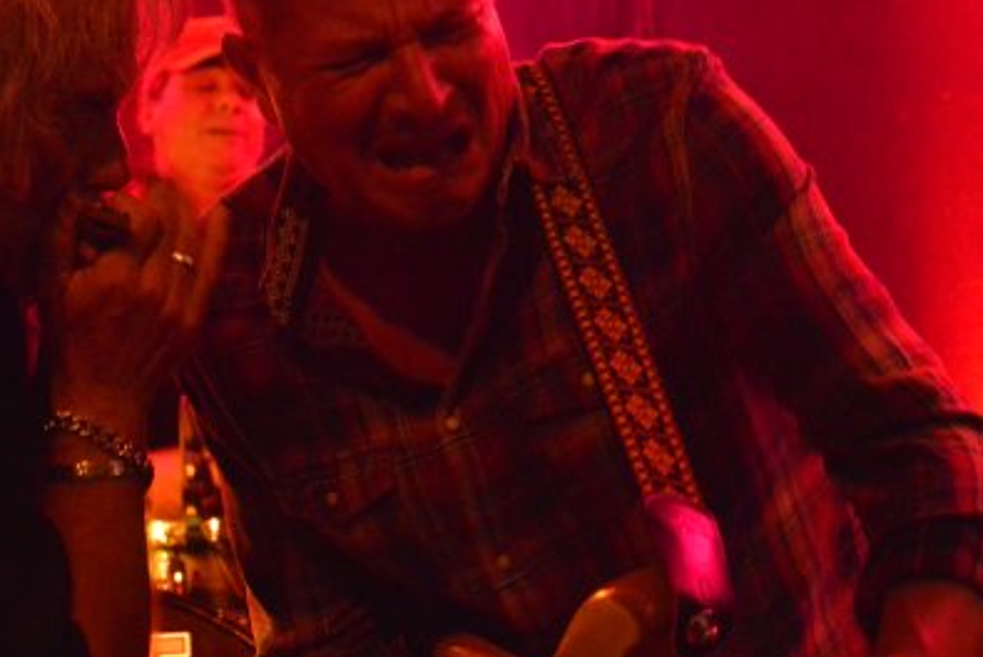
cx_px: 398
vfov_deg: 14.3
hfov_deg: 21.2
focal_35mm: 96
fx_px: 2623
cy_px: 352
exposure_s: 1/50
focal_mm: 55
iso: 6400
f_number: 8
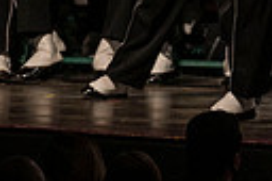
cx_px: 459
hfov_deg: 2.3
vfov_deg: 1.5
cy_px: -219
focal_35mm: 903
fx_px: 6814
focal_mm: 200
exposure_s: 1/500
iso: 1250
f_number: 3.5
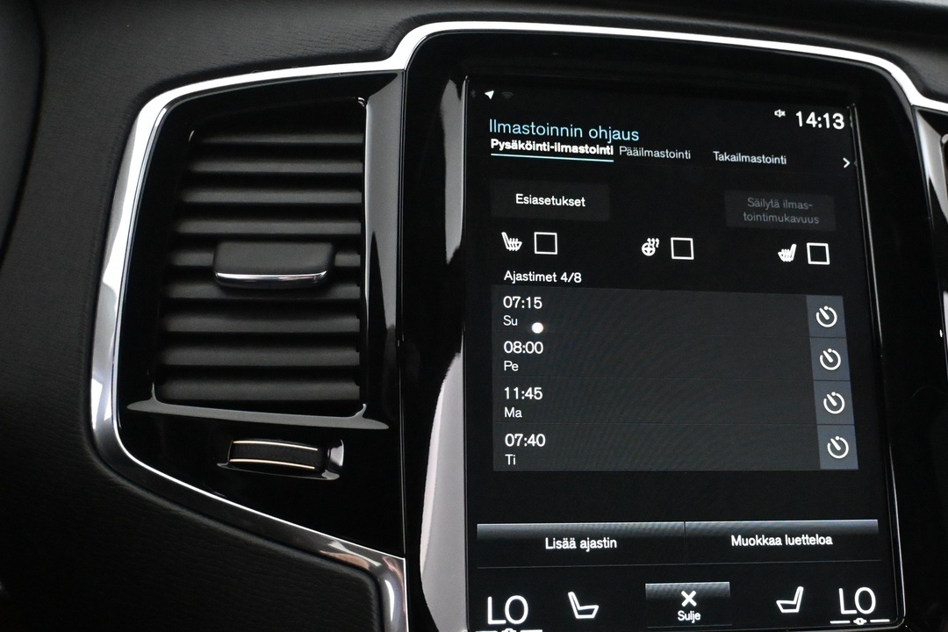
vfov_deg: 27.8
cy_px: 351
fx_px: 1274
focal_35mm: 48
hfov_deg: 40.2
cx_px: 655
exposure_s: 1/60
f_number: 4
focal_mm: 21.5
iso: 7200
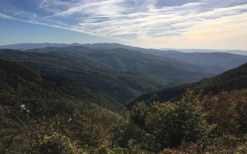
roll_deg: +0.4
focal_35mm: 31
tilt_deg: -10.9
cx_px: 123
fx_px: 209
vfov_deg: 40.5
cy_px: 89
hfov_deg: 61.2
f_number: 2.2
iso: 25
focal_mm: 4.15
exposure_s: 1/4049
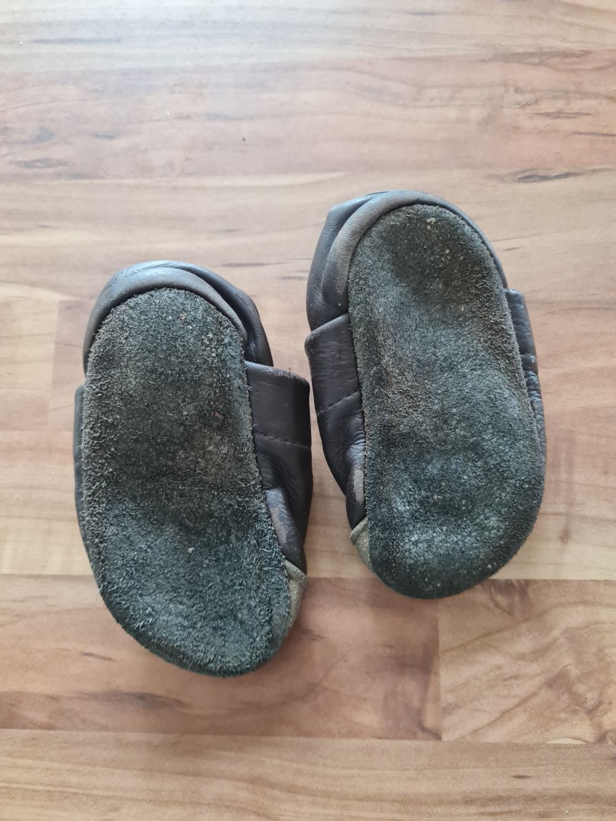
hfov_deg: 53.1
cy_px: 410
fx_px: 617
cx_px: 308
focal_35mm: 26
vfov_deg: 67.3
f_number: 1.8
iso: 500
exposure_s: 1/50
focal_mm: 5.4
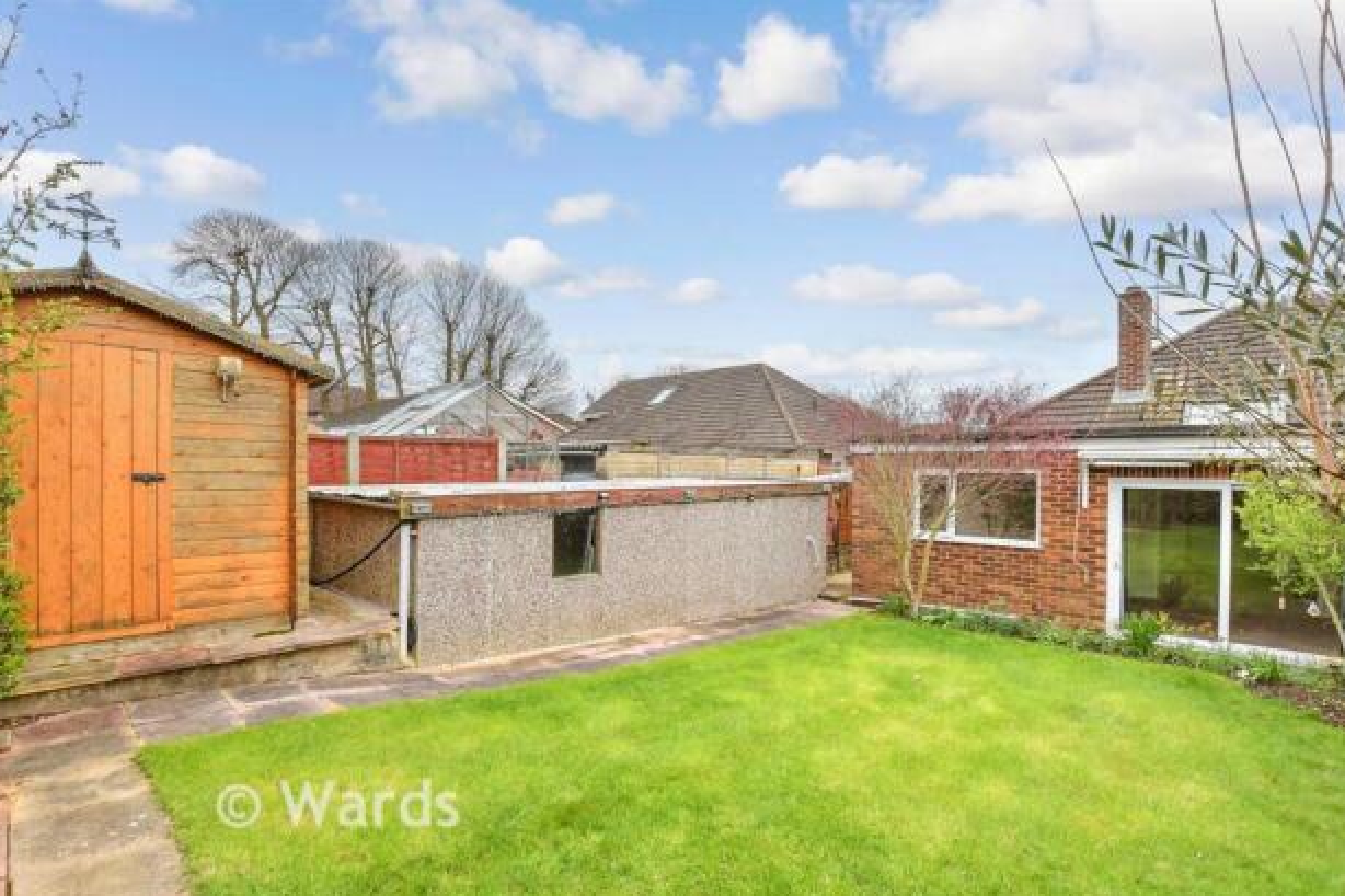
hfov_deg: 96.7
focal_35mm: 16
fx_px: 598
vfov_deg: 73.6
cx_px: 682
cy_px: 476
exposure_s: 1/200
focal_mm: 10
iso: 320
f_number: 8
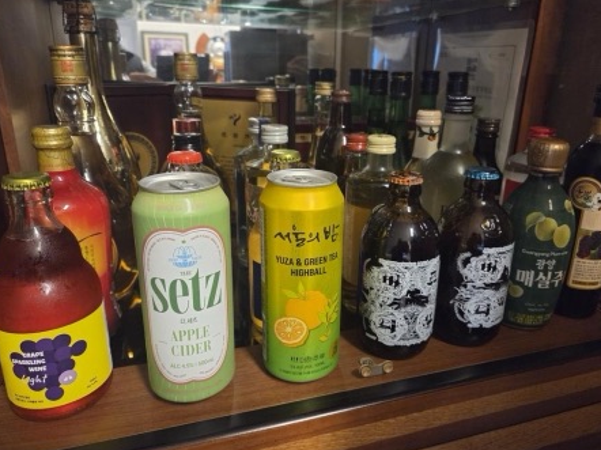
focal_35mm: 25
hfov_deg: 69.4
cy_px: 220
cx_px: 318
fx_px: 434
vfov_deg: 54.8
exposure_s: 1/120
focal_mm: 5.4
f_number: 1.8
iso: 1250
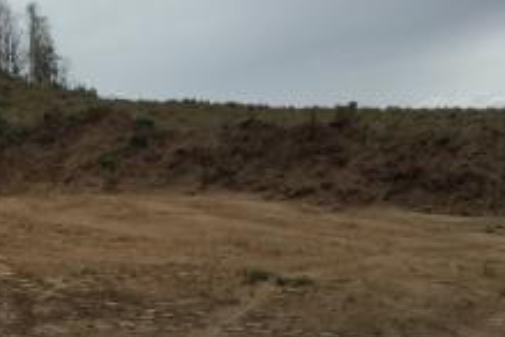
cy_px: 238
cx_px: -12
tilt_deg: -0.2
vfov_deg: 15.5
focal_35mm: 88
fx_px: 1234
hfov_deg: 22.2
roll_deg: +3.1
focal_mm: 4.15
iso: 32
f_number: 2.2
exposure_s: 1/1980
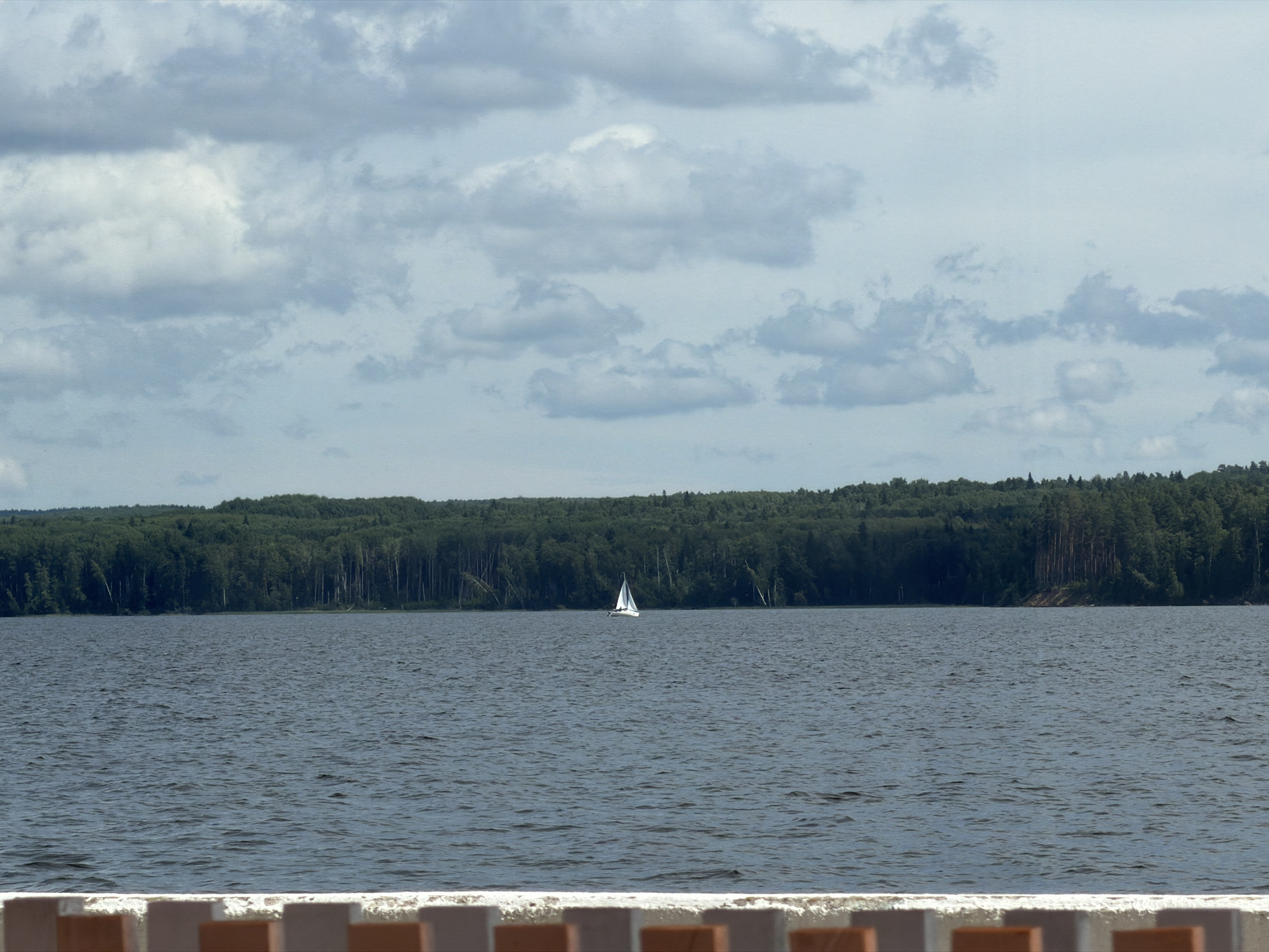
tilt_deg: +0.8
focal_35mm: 200
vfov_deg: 7.4
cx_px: 634
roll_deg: +1.2
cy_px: 476
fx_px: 7332
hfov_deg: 9.9
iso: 16
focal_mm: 16.89
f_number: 2.8
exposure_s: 1/735
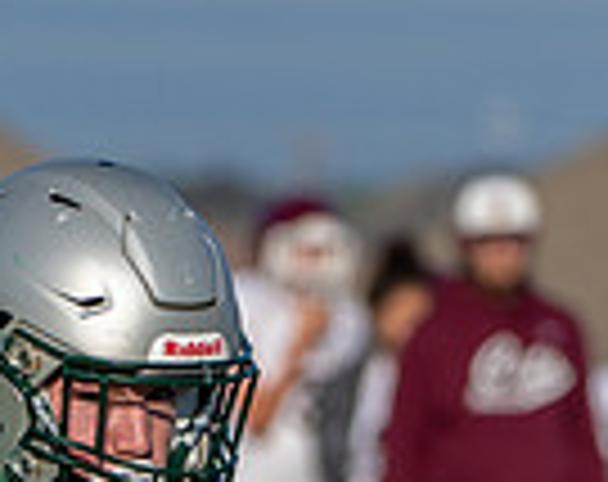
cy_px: 1012
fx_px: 22609
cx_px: 61
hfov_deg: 1.5
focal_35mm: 1261
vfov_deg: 1.2
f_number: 5.6
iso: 160
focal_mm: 229
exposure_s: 1/1250
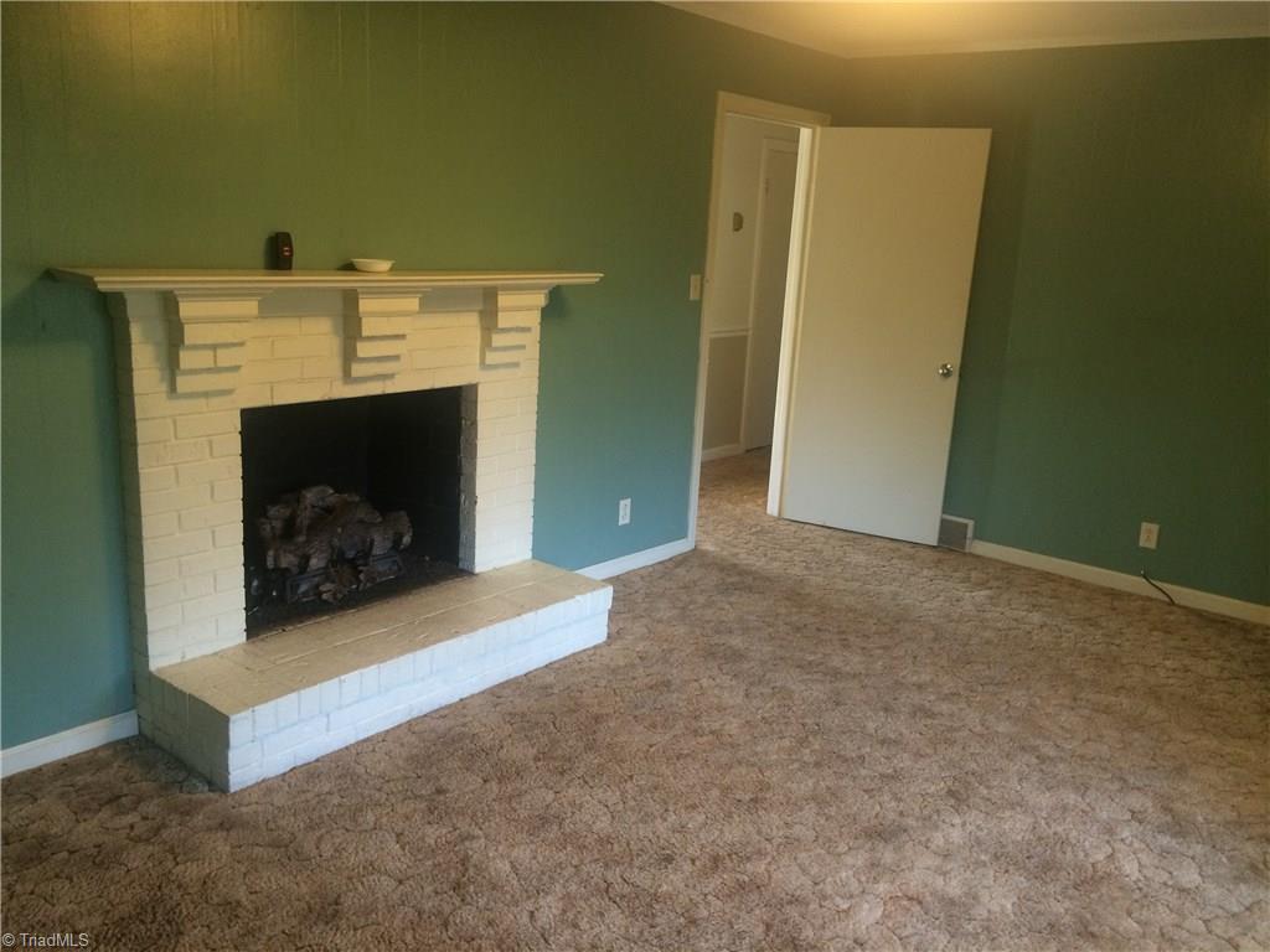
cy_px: 476
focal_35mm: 29
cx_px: 635
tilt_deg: -13.5
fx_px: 1064
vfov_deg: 48.2
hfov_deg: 61.7
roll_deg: -1.6
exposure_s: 1/30
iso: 160
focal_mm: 4.15
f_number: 2.2
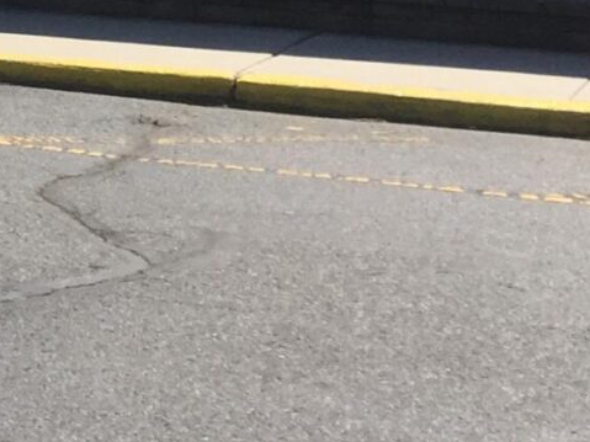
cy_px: -419
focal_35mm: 155
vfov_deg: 9.0
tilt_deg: +2.6
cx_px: -803
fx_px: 2641
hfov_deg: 10.9
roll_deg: -2.0
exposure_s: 1/1721
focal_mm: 4.15
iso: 32
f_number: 2.2
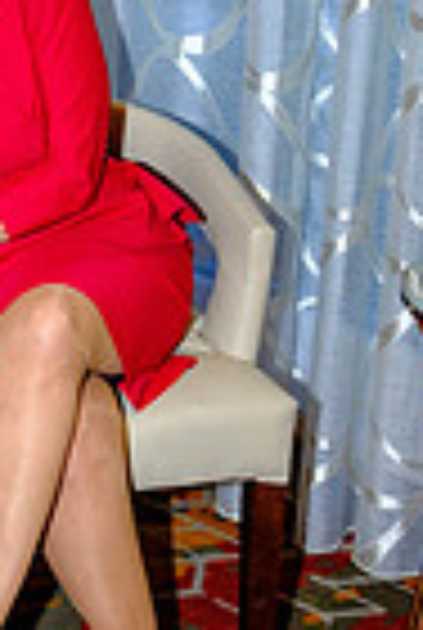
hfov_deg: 14.4
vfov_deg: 20.9
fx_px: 1631
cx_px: -58
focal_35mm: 93
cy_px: -40
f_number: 5.6
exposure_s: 1/125
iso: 1600
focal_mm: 19.6
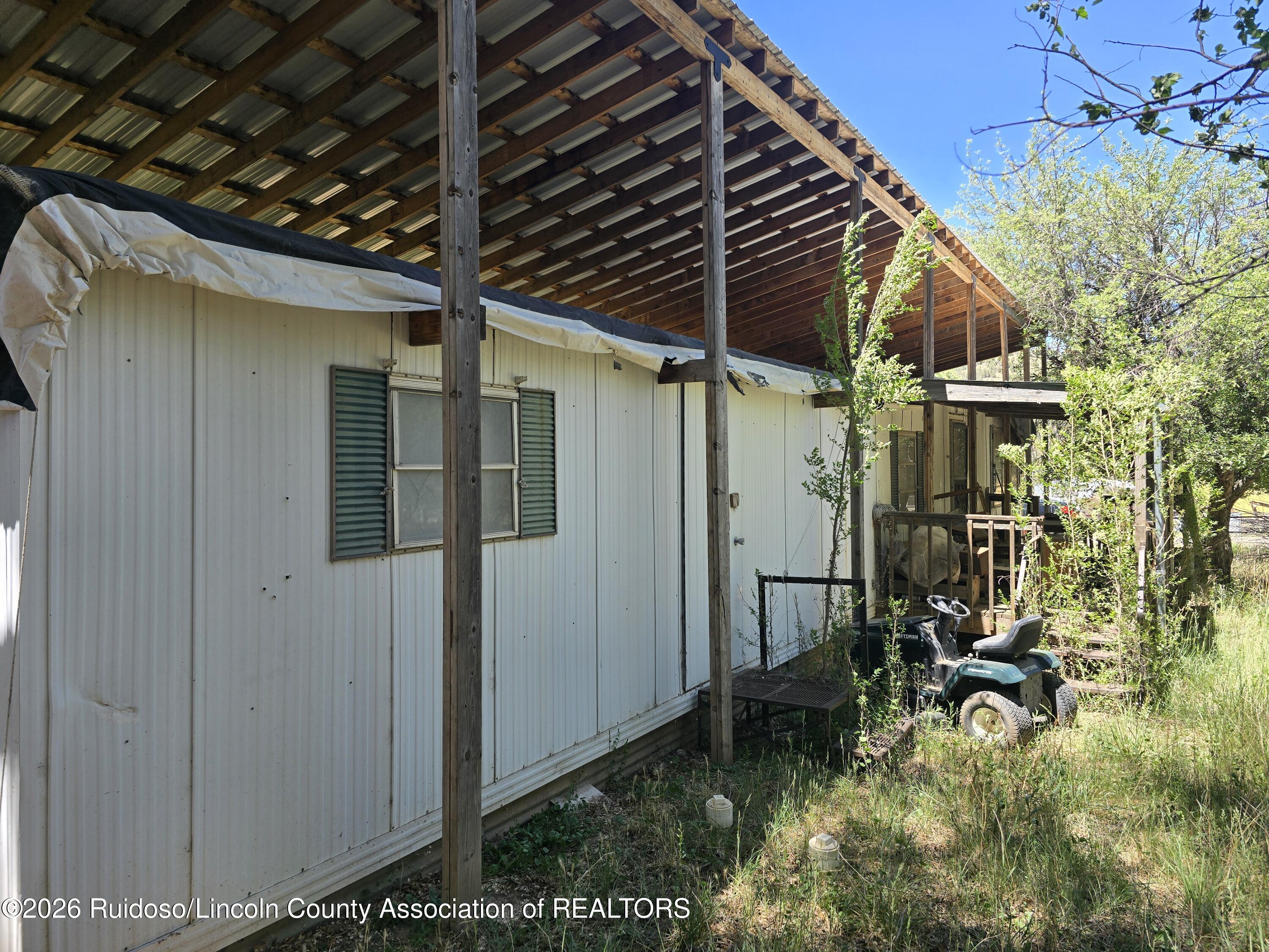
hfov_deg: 73.9
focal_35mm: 23
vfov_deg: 58.9
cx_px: 634
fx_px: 843
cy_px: 476
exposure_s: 1/180
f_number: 1.7
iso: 12
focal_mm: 6.3
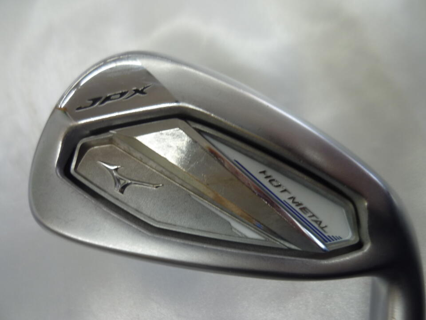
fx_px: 308
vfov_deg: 54.9
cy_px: 160
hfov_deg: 69.4
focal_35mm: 25
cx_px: 213
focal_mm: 4.5
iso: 80
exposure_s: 1/40
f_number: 2.8
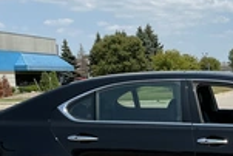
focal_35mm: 77
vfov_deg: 17.3
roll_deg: +0.4
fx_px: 499
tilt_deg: -5.7
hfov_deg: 25.3
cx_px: 222
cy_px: 158
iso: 25
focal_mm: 3
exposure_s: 1/1912
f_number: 1.8
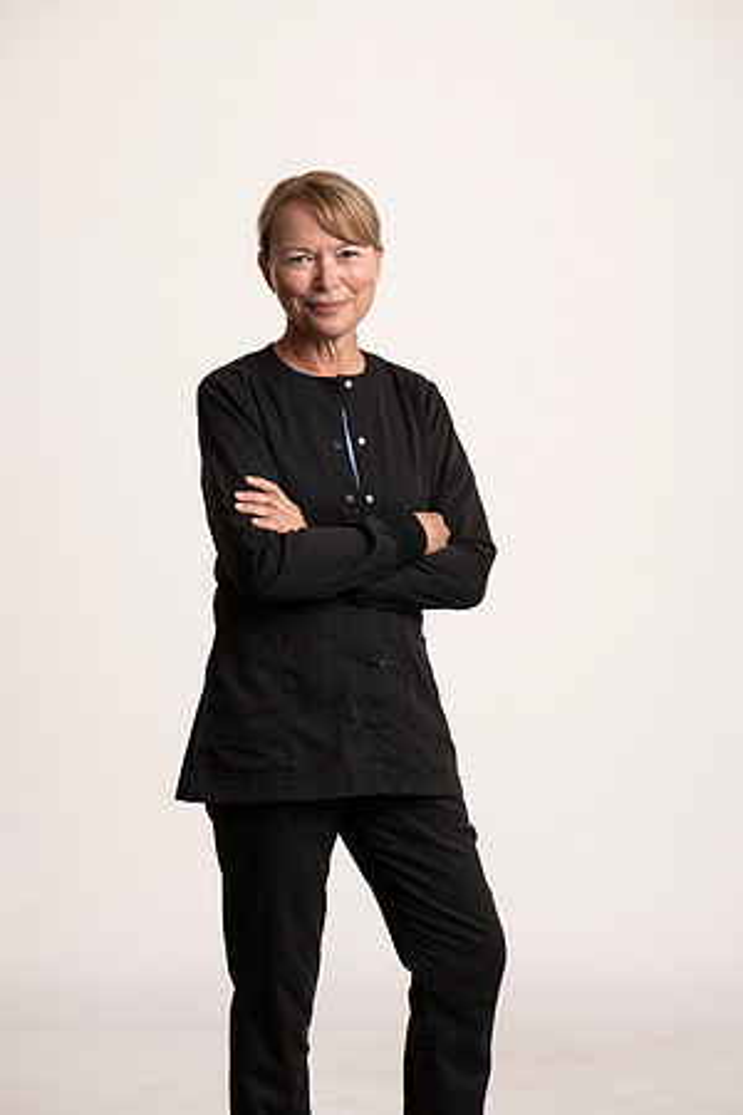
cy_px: 558
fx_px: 3250
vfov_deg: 19.5
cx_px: 372
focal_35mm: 105
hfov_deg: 13.0
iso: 64
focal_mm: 105
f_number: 8
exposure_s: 1/125
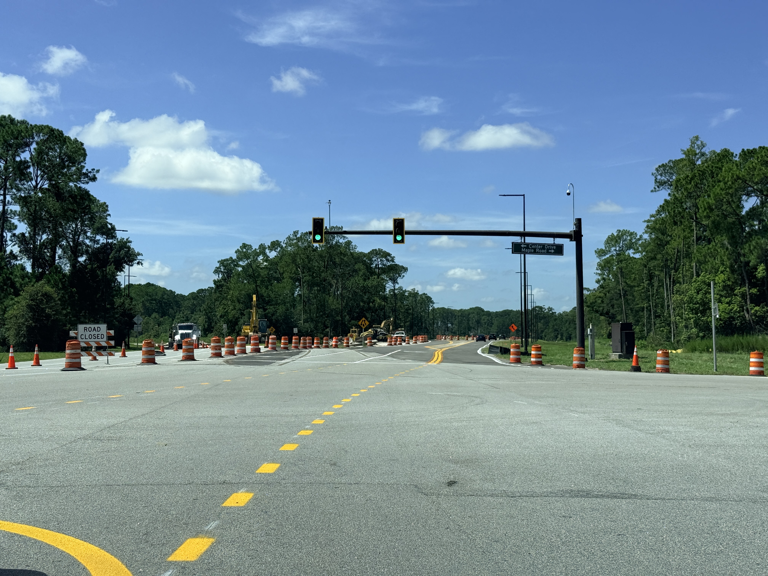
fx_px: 1065
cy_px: 288
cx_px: 384
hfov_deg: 39.7
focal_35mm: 48
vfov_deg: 30.3
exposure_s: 1/5587
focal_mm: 6.76
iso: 64
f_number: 1.78
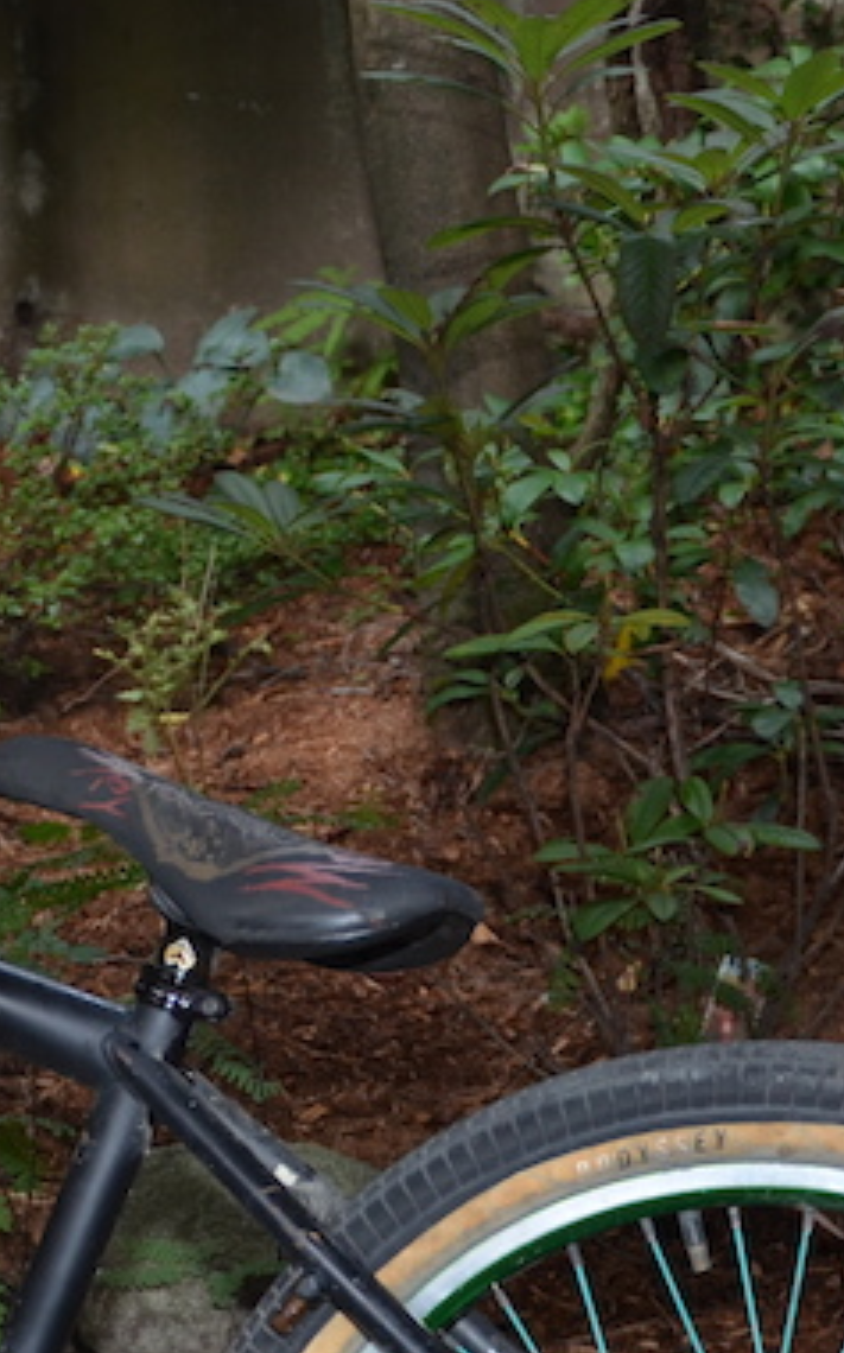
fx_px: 3184
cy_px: 1072
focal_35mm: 86
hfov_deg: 14.9
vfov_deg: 23.7
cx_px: 28
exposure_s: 1/60
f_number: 3.8
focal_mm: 21
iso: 250
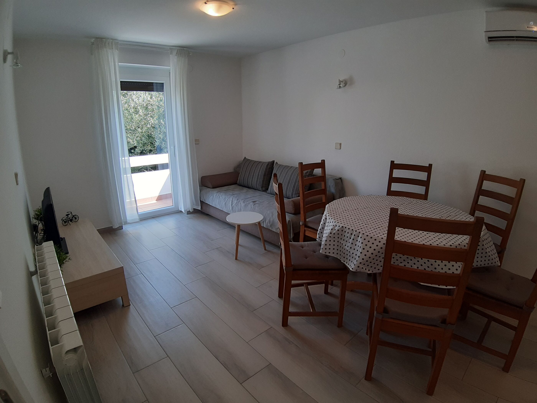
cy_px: 202
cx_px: 268
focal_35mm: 18
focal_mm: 1.87
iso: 50
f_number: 2.4
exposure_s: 1/50
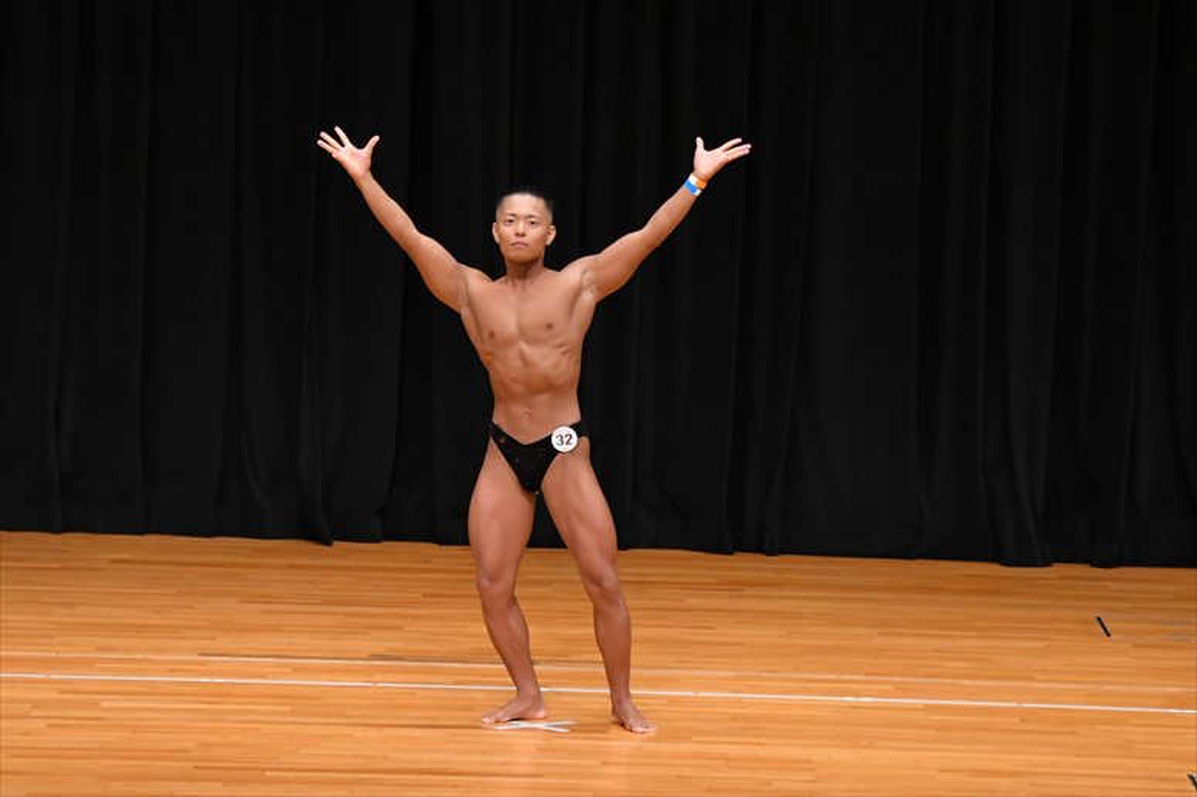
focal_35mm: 225
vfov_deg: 6.1
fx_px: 7478
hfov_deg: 9.2
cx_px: 598
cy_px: 398
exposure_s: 1/400
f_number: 5.6
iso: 3200
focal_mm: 150
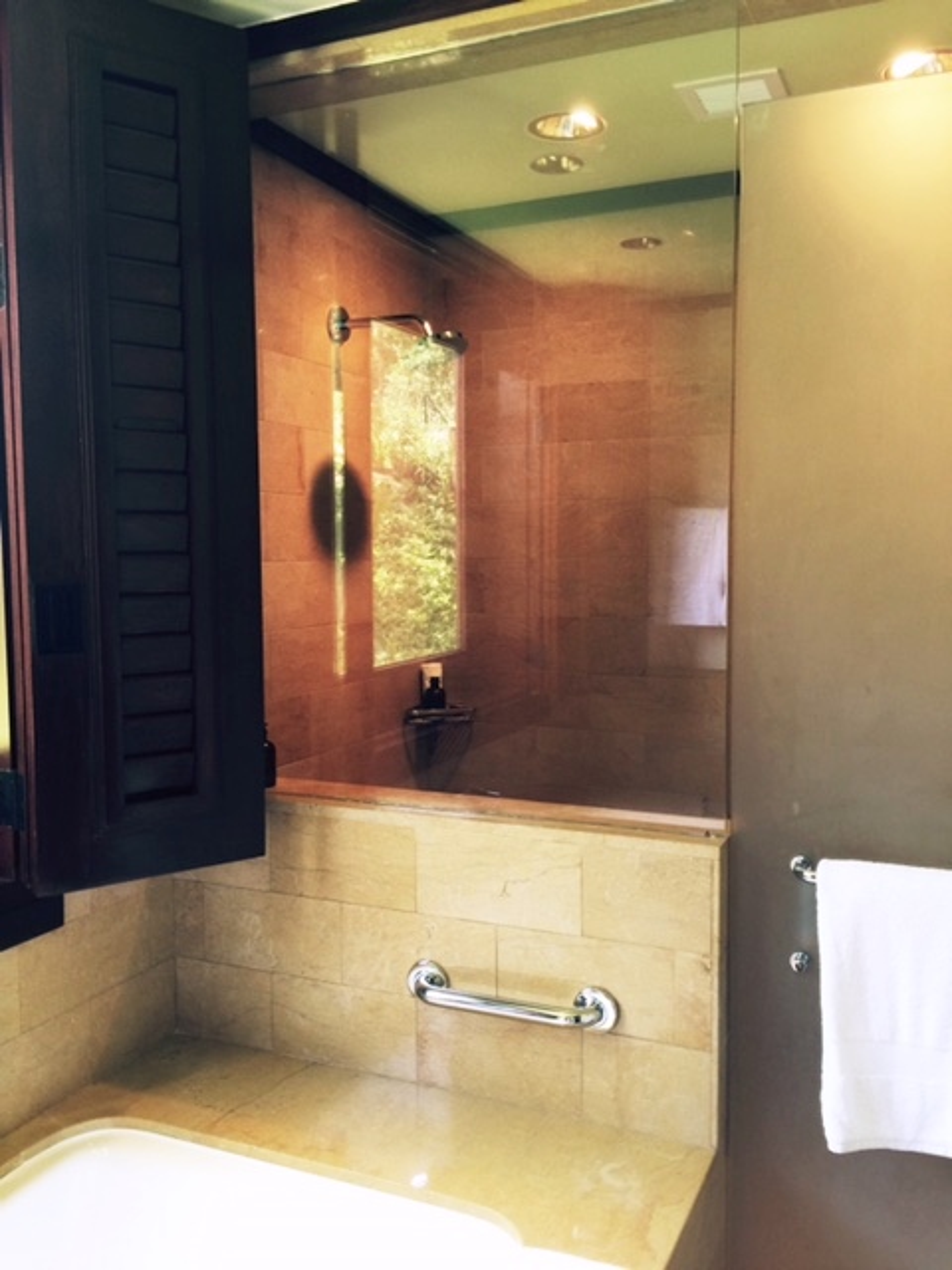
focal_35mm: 29
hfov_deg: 48.2
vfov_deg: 61.7
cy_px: 635
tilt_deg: -2.6
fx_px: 1063
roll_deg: +0.4
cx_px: 476
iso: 32
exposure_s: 1/15
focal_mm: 4.15
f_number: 2.2
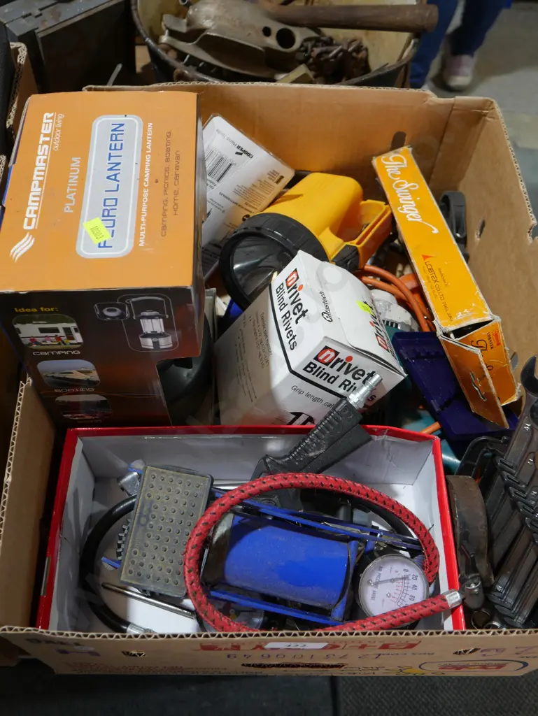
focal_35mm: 34
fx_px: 704
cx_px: 269
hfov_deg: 41.8
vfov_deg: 53.9
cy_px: 358
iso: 250
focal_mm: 17
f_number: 4
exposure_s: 1/60
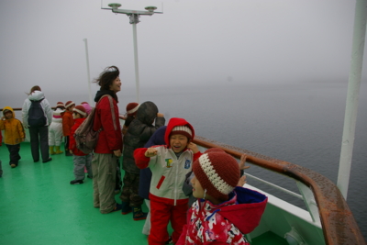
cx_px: 184
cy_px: 122
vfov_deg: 48.0
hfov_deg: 67.4
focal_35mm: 27
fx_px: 275
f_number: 6.7
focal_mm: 18
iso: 200
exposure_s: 1/250
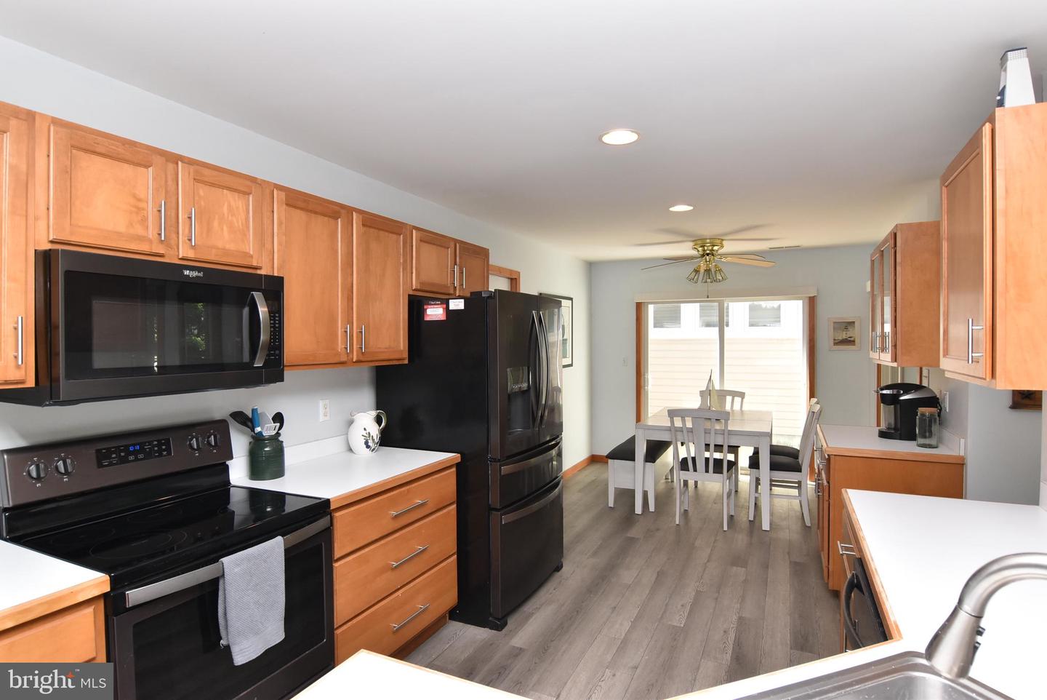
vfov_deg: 67.5
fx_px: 524
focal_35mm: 18
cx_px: 524
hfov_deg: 90.0
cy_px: 350
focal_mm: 12
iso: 800
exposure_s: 1/100
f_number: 9
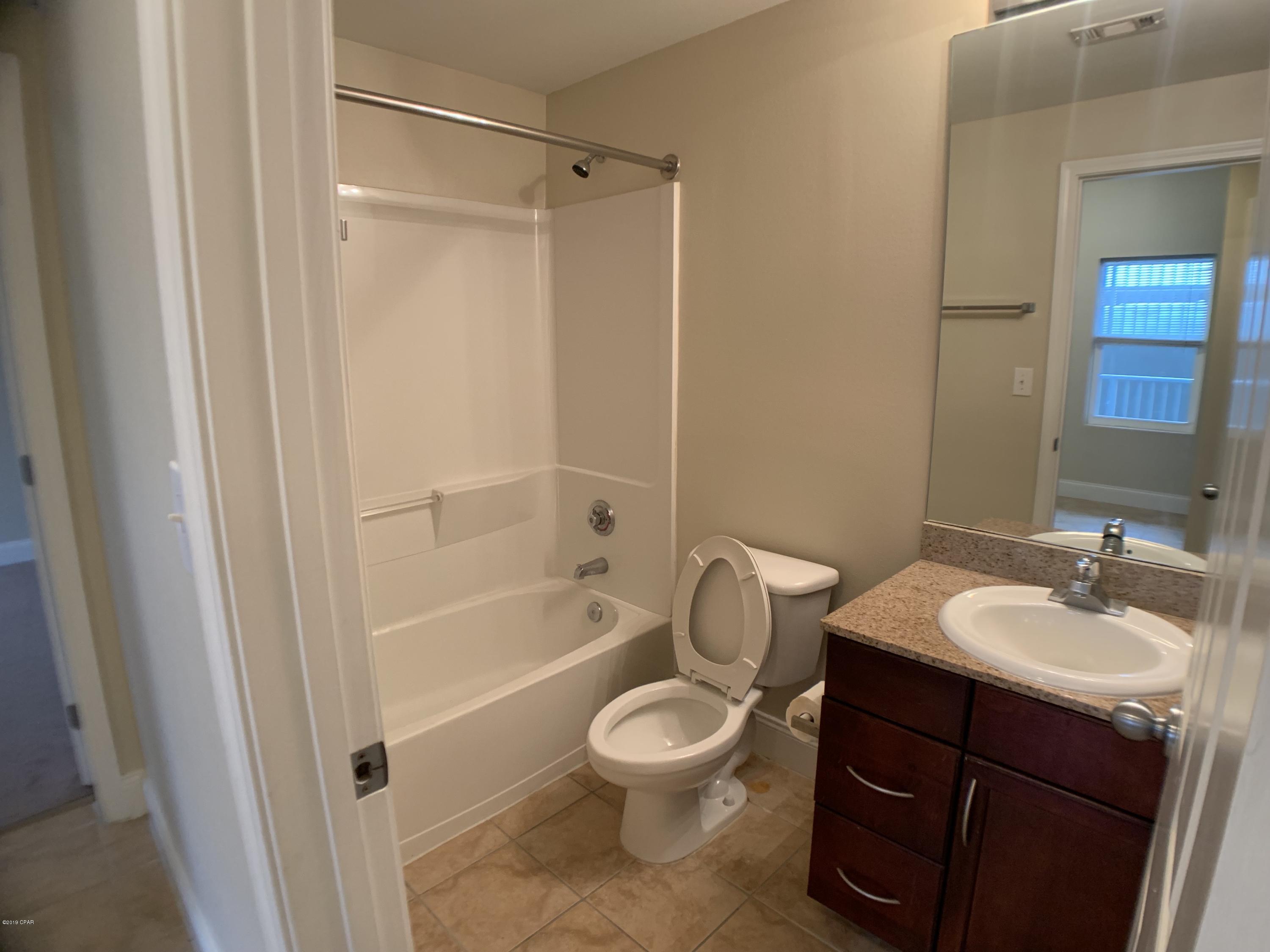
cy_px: 476
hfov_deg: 67.3
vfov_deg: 53.1
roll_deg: -0.3
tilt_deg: -10.5
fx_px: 954
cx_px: 635
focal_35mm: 26
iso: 160
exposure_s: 1/60
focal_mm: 4.25
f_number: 1.8
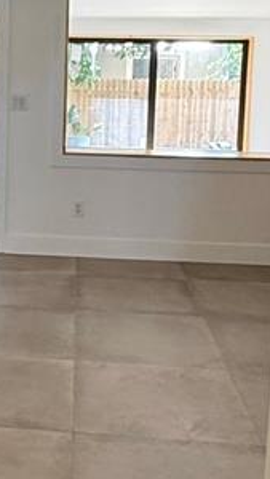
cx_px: -30
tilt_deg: -7.8
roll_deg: -2.5
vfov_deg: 34.1
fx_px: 776
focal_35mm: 61
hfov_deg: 18.9
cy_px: 163
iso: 100
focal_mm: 2.22
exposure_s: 1/99
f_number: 2.2
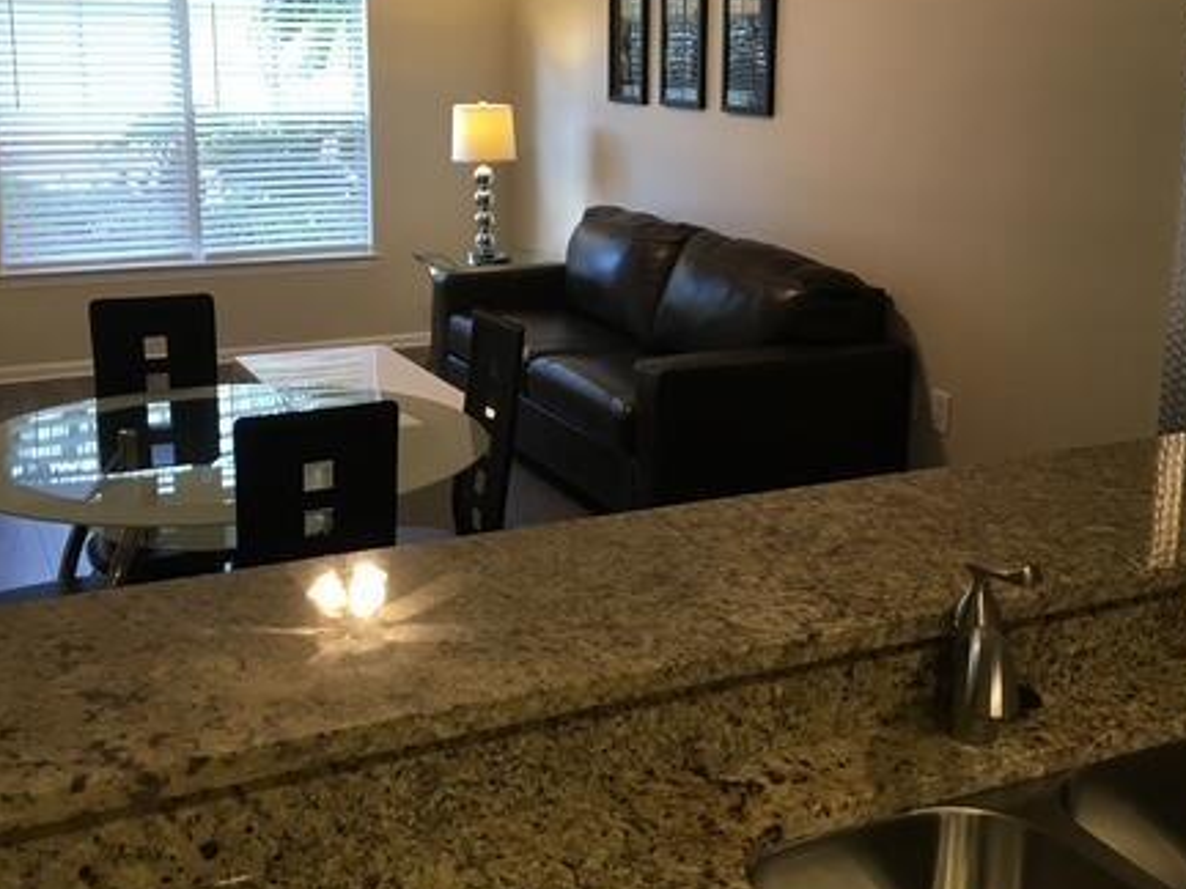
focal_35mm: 43
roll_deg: -0.8
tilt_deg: -8.6
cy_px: 354
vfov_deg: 33.5
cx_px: 609
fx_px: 1473
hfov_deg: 43.8
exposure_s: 1/30
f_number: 2.2
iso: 50
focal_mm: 4.15
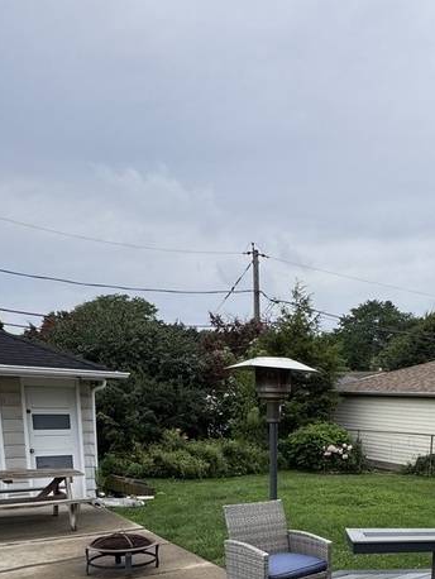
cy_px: 499
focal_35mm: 33
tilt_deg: -11.5
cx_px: 384
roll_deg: -2.3
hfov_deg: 40.1
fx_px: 552
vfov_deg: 50.3
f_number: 2.2
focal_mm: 2.22
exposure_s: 1/414
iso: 40
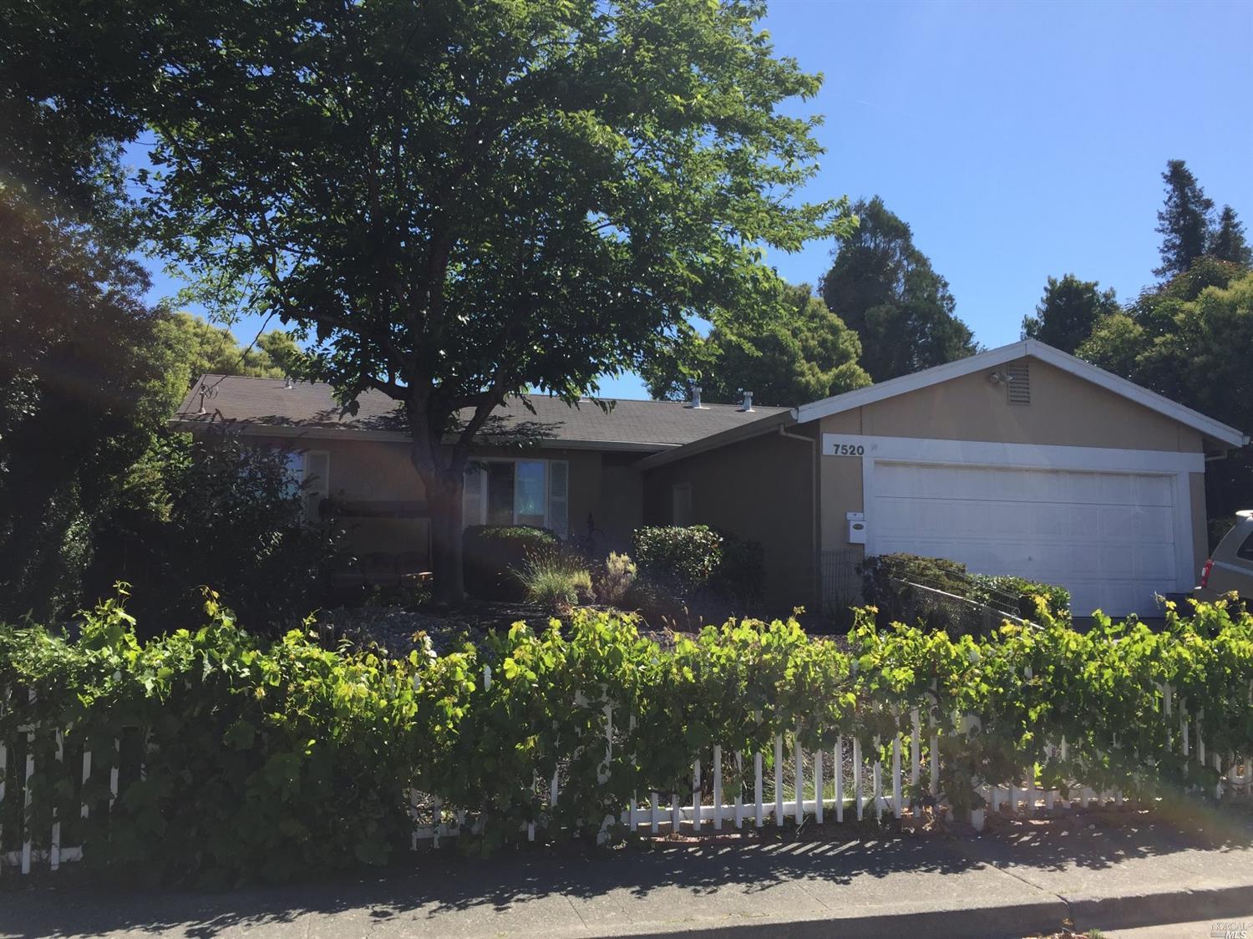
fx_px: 1049
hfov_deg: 61.7
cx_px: 626
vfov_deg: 48.2
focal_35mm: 29
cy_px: 470
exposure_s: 1/1236
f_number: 2.2
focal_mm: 4.15
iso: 32
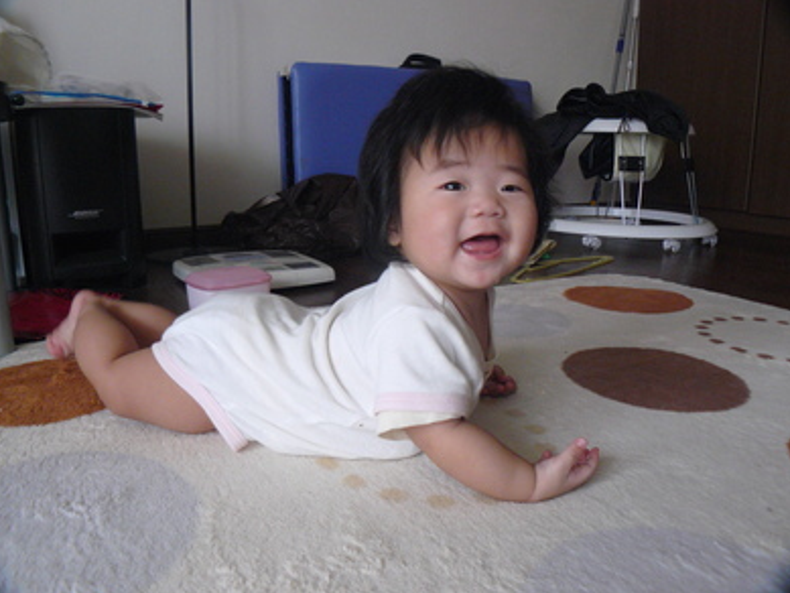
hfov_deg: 50.1
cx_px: 396
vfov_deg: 38.7
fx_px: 845
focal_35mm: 37
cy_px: 301
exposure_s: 1/15
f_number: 2.8
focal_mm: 6
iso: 200
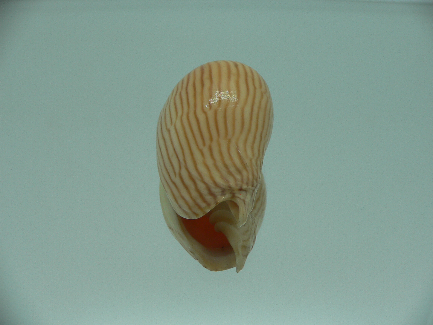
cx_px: 216
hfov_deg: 52.6
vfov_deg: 40.7
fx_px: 438
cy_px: 162
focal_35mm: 35
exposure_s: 1/80
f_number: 2.8
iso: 80
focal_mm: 4.6
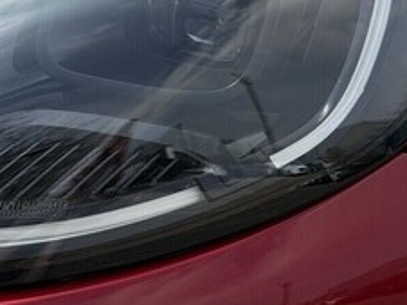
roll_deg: -1.2
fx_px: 1374
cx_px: 113
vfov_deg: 12.5
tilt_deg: -15.1
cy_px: 26
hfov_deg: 16.8
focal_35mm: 117
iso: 64
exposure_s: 1/3704
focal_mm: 6.76
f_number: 1.78
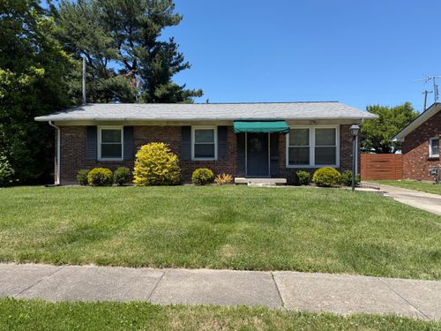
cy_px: 166
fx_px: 306
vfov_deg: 56.8
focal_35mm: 24
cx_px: 220
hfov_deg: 71.6
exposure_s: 1/3145
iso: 80
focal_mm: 6.76
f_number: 1.78
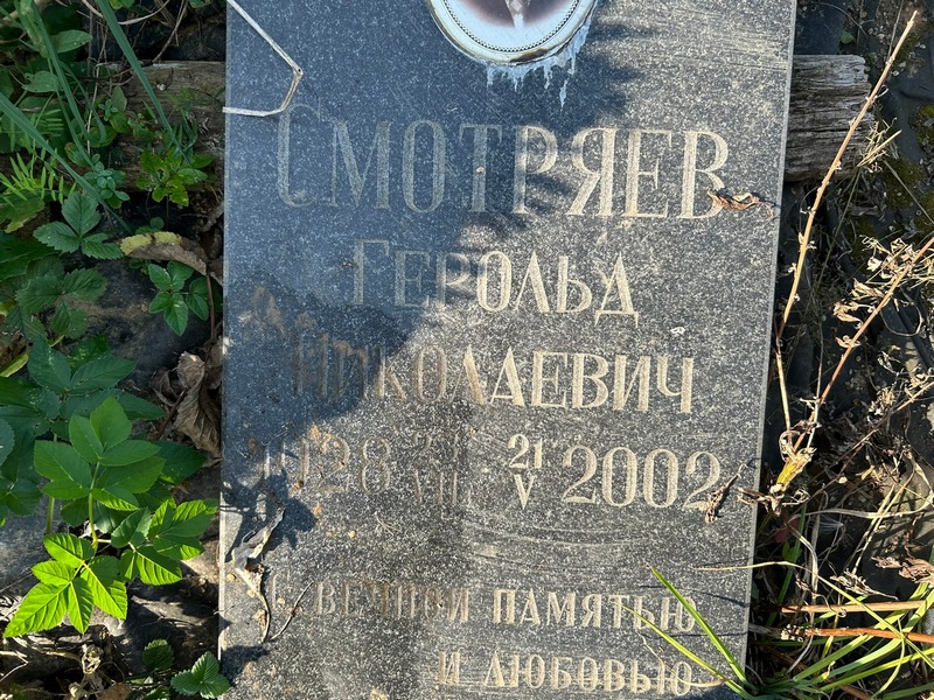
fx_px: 702
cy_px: 350
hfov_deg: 67.3
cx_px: 467
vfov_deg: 53.1
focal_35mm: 26
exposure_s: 1/982
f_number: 1.5
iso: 50
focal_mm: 5.7
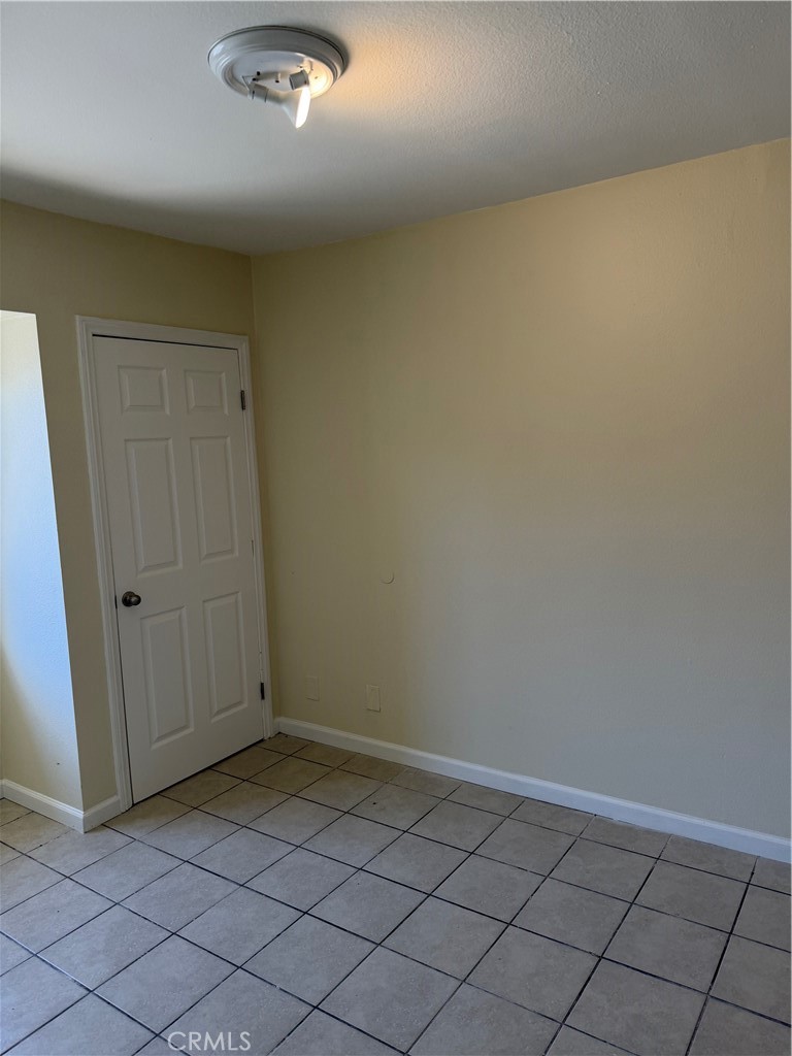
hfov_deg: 56.8
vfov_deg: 71.6
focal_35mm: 24
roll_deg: +1.5
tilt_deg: -7.0
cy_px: 528
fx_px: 732
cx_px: 396
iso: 100
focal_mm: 6.76
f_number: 1.78
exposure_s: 1/167
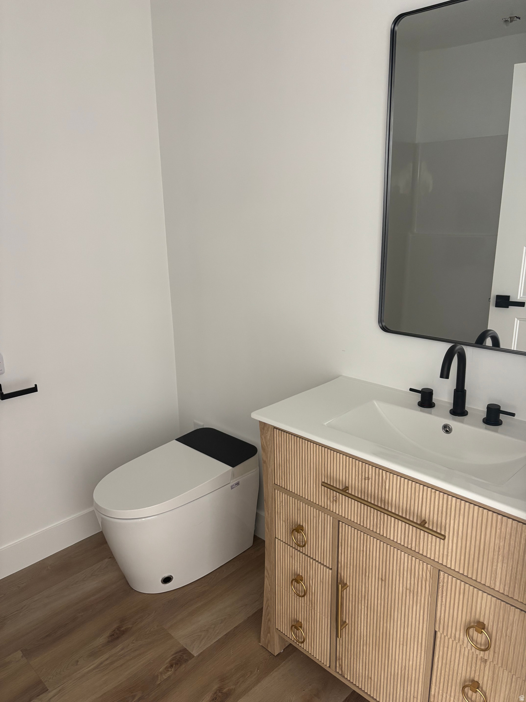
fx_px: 527
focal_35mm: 26
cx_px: 263
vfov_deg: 67.3
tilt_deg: -16.0
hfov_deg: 53.1
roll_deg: +0.4
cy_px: 351
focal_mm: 5.96
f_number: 1.6
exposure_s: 1/60
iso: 200
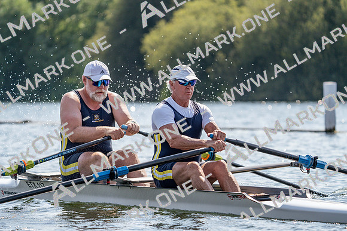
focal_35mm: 261
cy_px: 116
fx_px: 2516
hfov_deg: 7.9
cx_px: 174
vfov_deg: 5.3
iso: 250
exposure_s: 1/1600
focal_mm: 261
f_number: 5.6
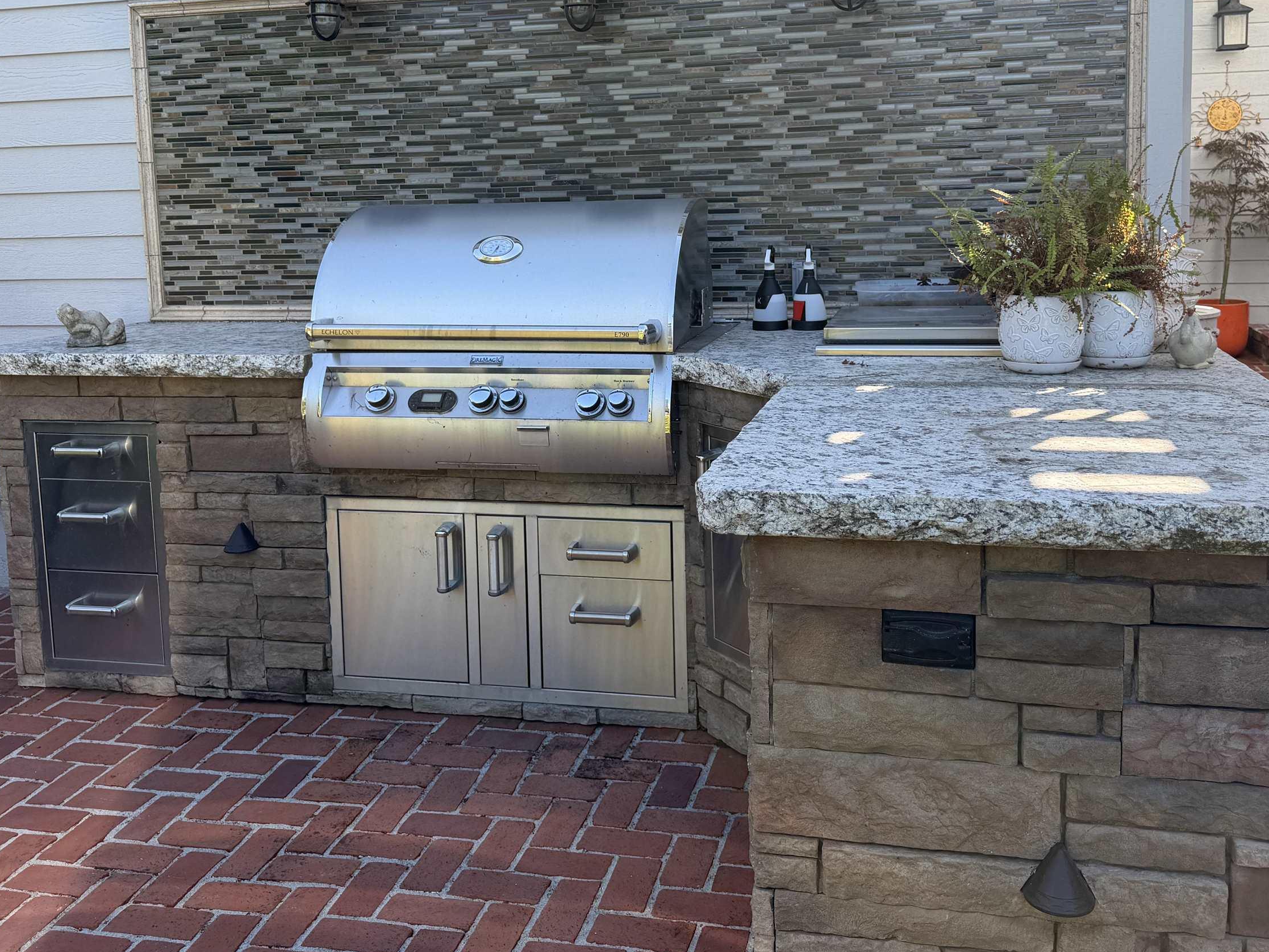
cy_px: 340
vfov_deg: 42.5
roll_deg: +1.9
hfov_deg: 55.3
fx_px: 1210
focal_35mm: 33
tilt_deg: -6.9
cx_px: 669
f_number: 1.78
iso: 80
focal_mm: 6.76
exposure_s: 1/822
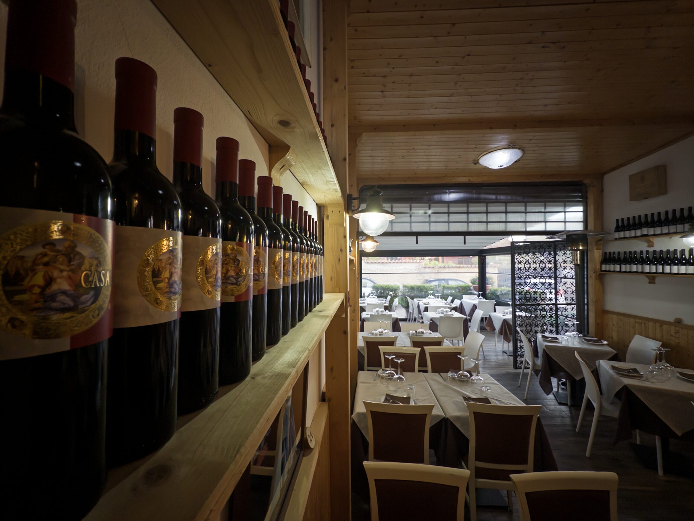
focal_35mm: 14
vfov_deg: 85.7
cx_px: 347
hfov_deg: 102.1
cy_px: 260
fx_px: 281
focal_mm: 2.22
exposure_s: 1/87
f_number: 2.2
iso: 50
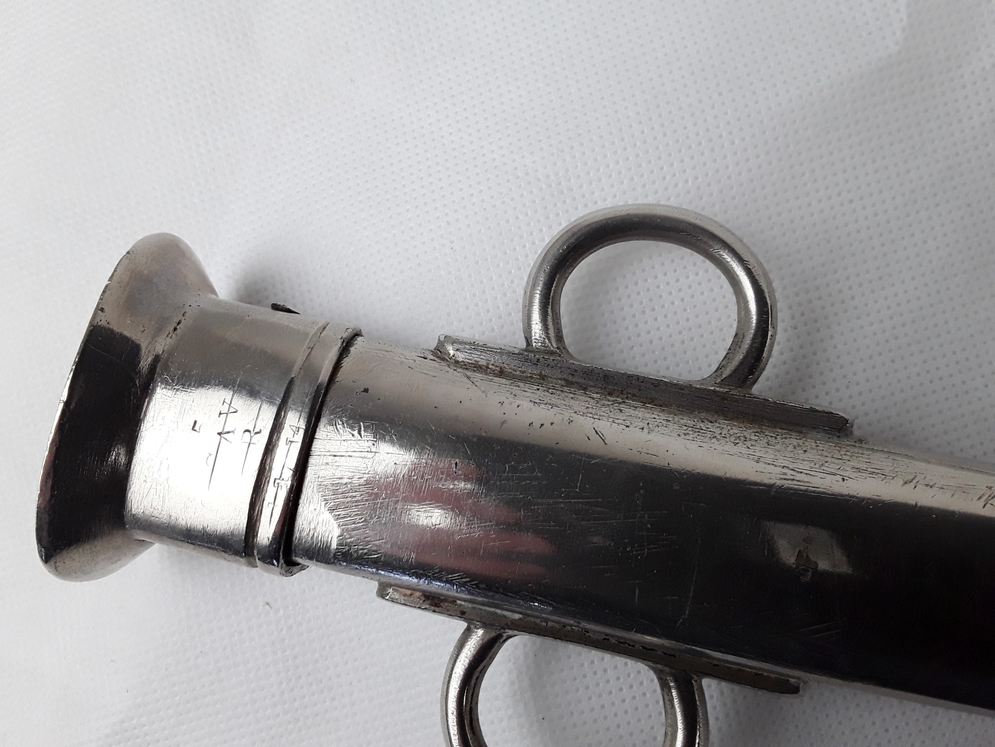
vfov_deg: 51.4
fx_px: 776
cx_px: 498
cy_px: 374
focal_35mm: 27
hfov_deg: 65.3
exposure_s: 1/100
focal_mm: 2.91
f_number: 1.9
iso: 64
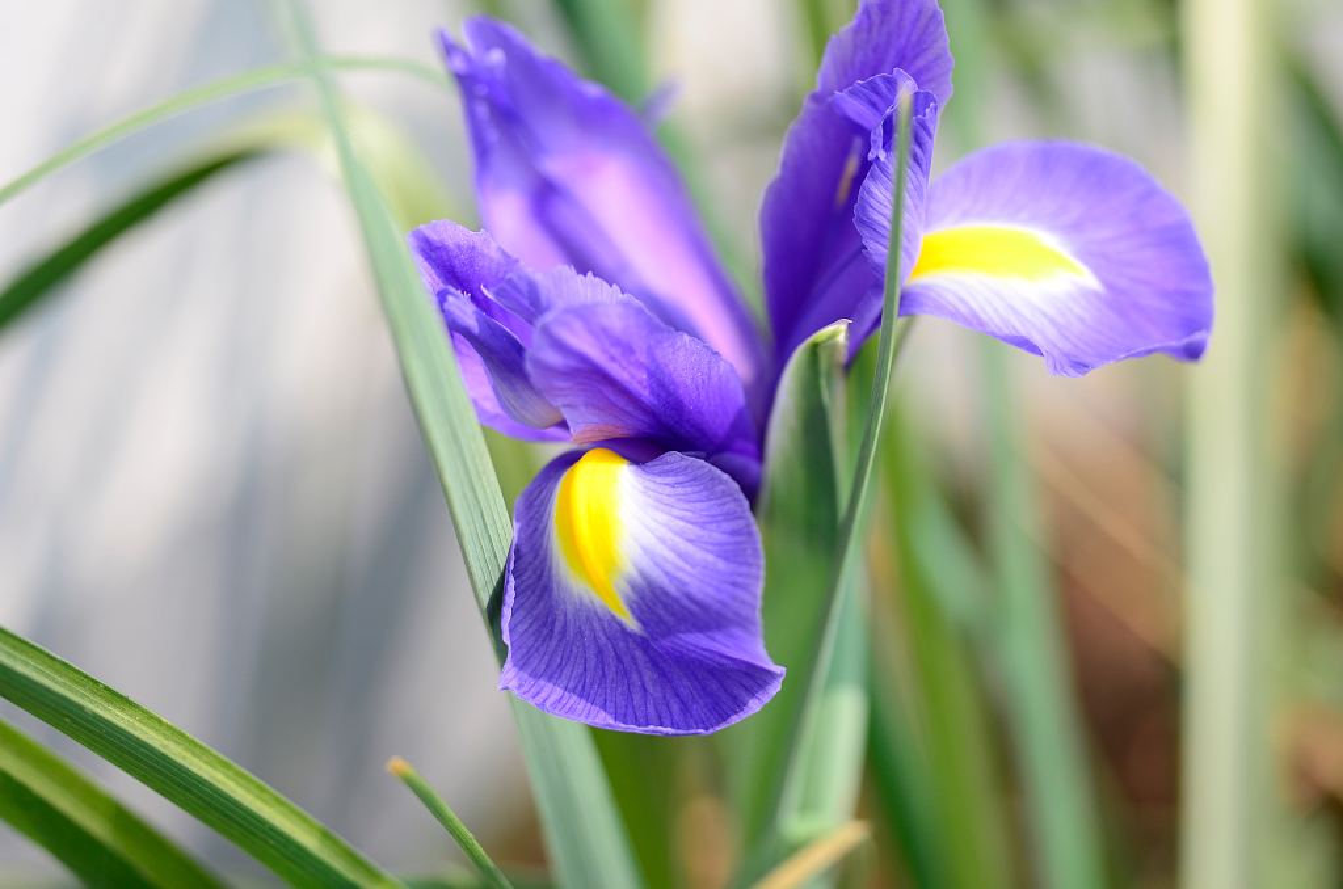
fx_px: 8375
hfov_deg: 9.2
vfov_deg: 6.1
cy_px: 444
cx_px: 672
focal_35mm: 225
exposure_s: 1/800
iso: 100
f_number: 3.3
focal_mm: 150
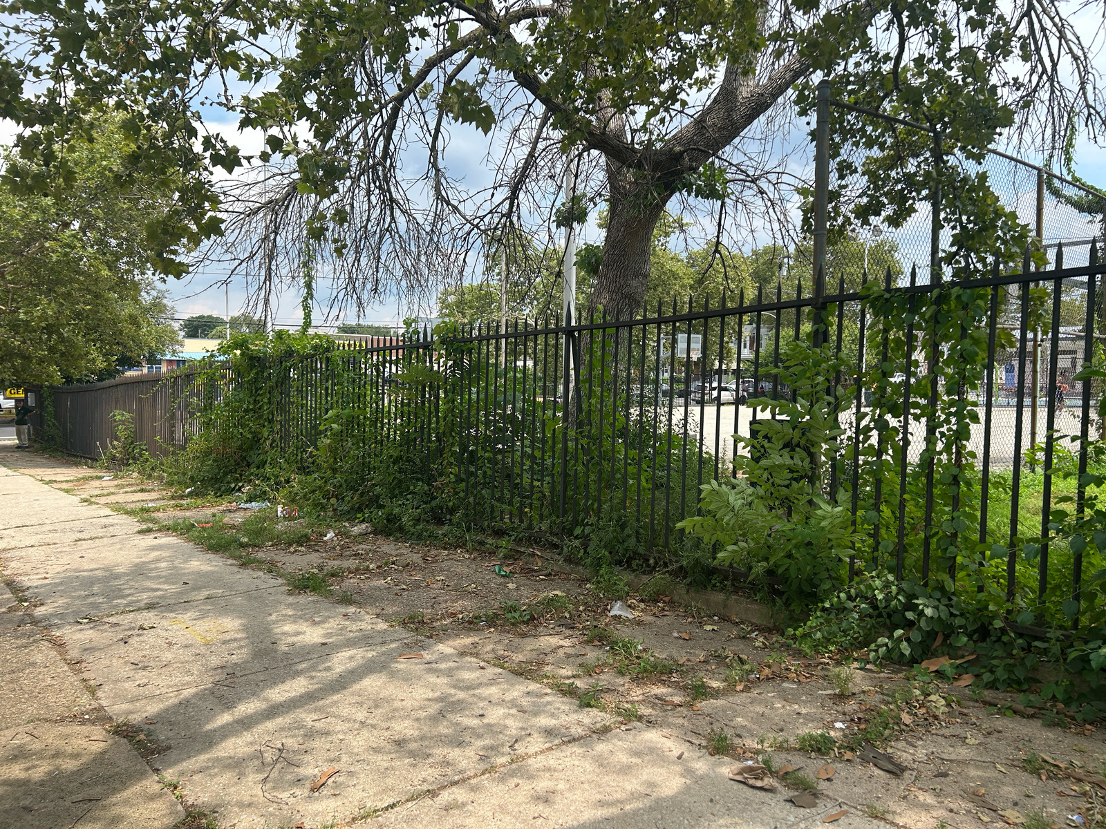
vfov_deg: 53.1
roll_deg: -0.3
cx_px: 553
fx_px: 831
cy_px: 414
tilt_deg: -3.2
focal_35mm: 26
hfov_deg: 67.3
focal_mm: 5.7
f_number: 1.5
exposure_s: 1/1869
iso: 50
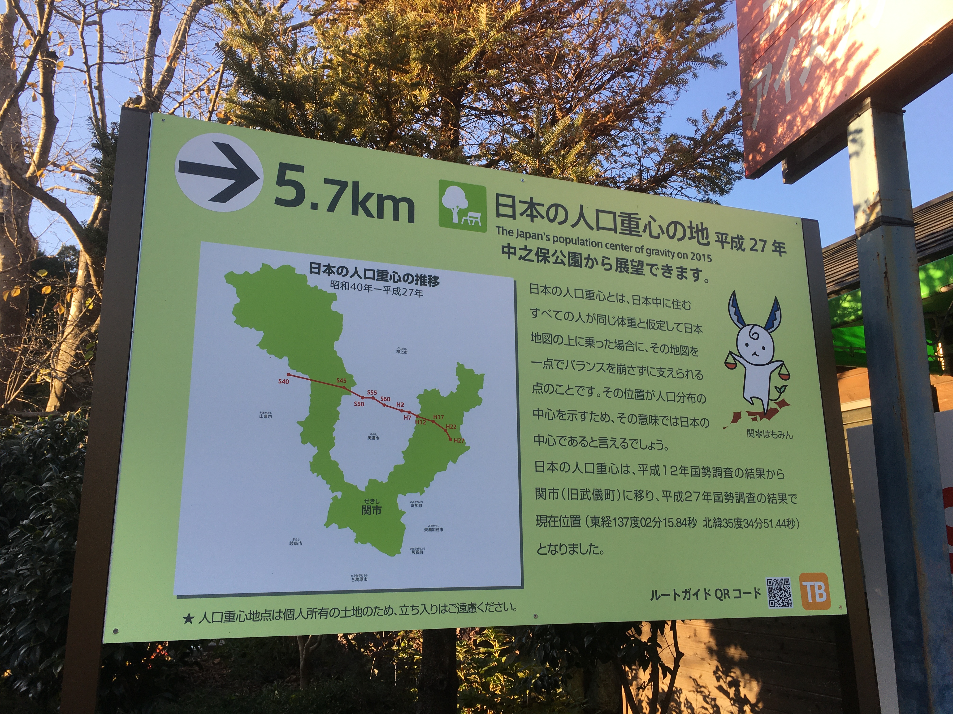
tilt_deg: +13.7
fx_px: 798
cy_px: 357
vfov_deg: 48.2
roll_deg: -0.2
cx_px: 476
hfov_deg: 61.7
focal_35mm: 29
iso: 25
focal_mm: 4.15
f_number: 2.2
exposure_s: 1/310
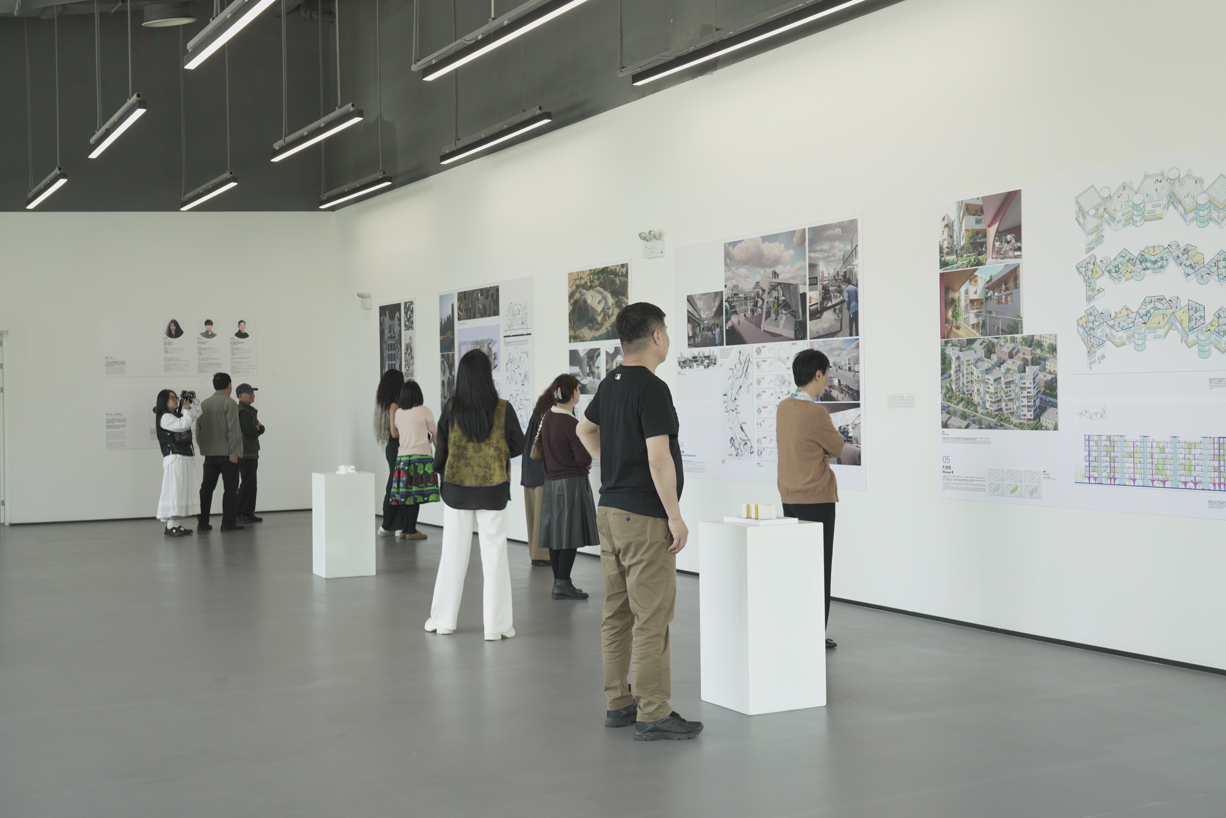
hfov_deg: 45.4
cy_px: 409
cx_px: 613
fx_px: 1465
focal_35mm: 43
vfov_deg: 31.2
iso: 400
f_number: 7.1
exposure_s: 1/50
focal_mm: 43
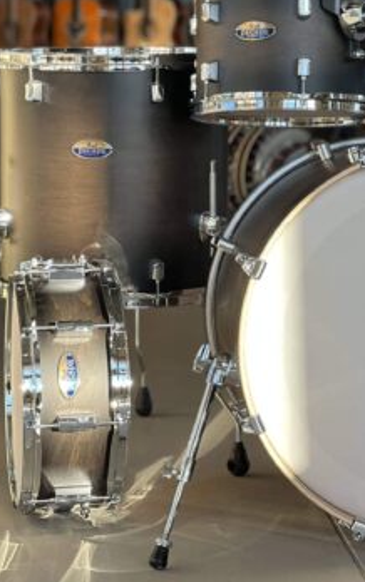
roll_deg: -0.2
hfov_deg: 10.5
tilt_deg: -5.0
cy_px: 173
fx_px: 1986
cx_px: 308
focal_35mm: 125
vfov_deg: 16.6
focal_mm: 9
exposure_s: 1/121
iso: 50
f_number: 2.8
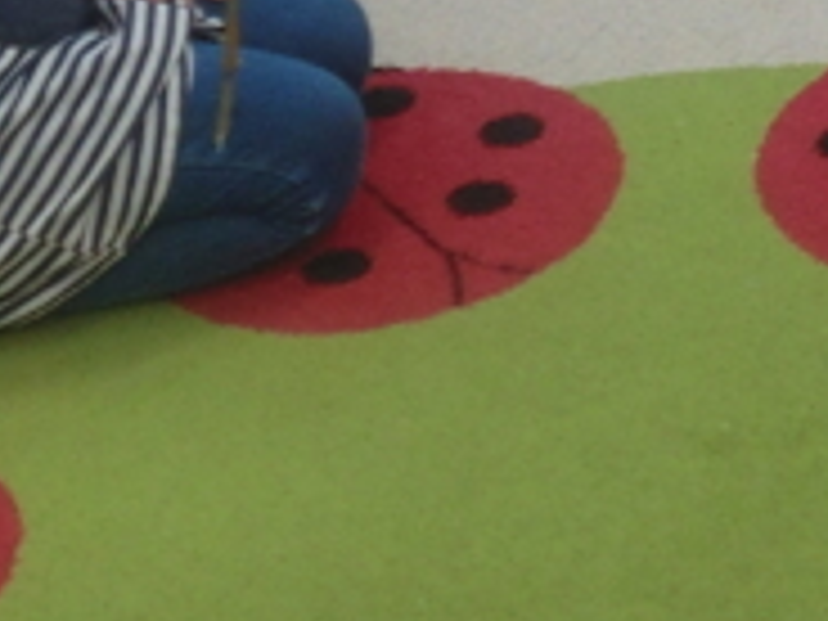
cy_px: -670
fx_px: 3731
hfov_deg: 11.8
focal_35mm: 156
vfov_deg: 8.9
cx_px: 1454
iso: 125
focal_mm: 5
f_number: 3
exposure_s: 1/60
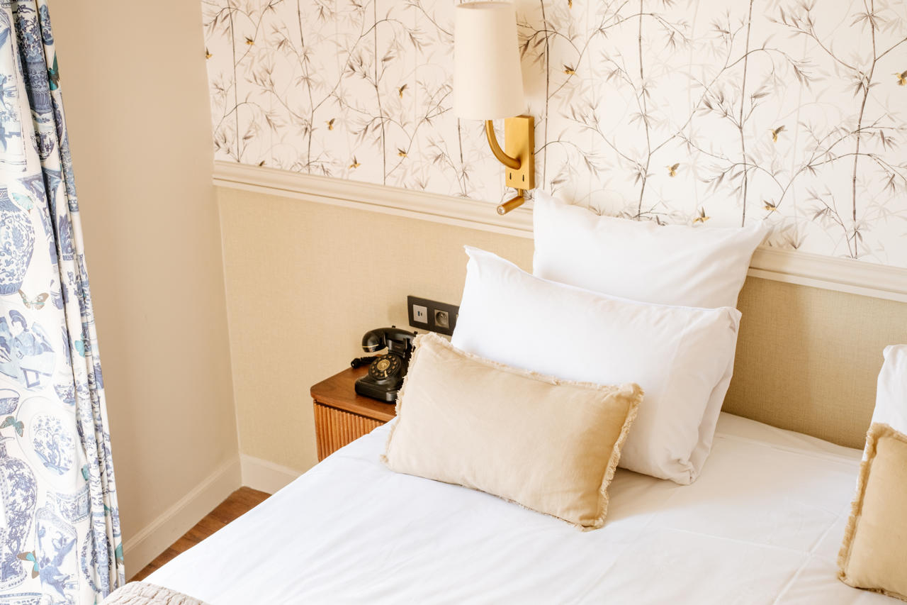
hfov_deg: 37.5
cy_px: 302
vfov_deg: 25.5
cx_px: 454
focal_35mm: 53
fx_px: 1335
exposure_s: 1/125
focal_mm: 35
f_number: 4.5
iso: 640
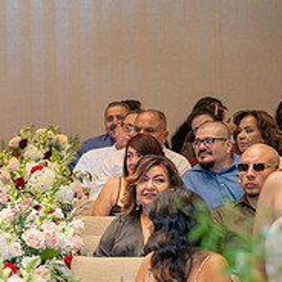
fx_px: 2562
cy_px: 232
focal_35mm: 278
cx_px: -123
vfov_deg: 6.3
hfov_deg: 6.2
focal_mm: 104
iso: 1250
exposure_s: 1/160
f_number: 3.2
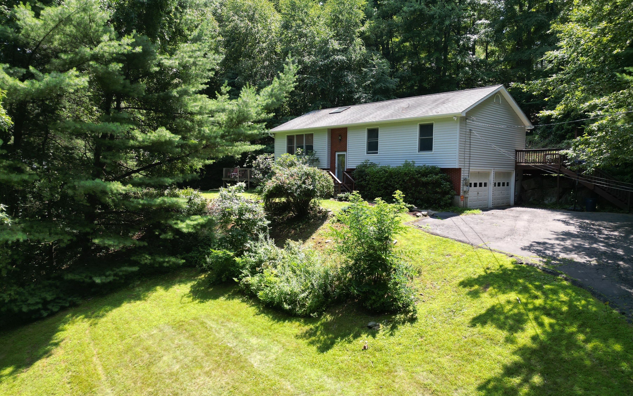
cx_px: 313
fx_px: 449
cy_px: 202
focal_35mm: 26
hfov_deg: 70.4
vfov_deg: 47.6
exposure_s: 1/725
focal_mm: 6.72
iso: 100
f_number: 1.7
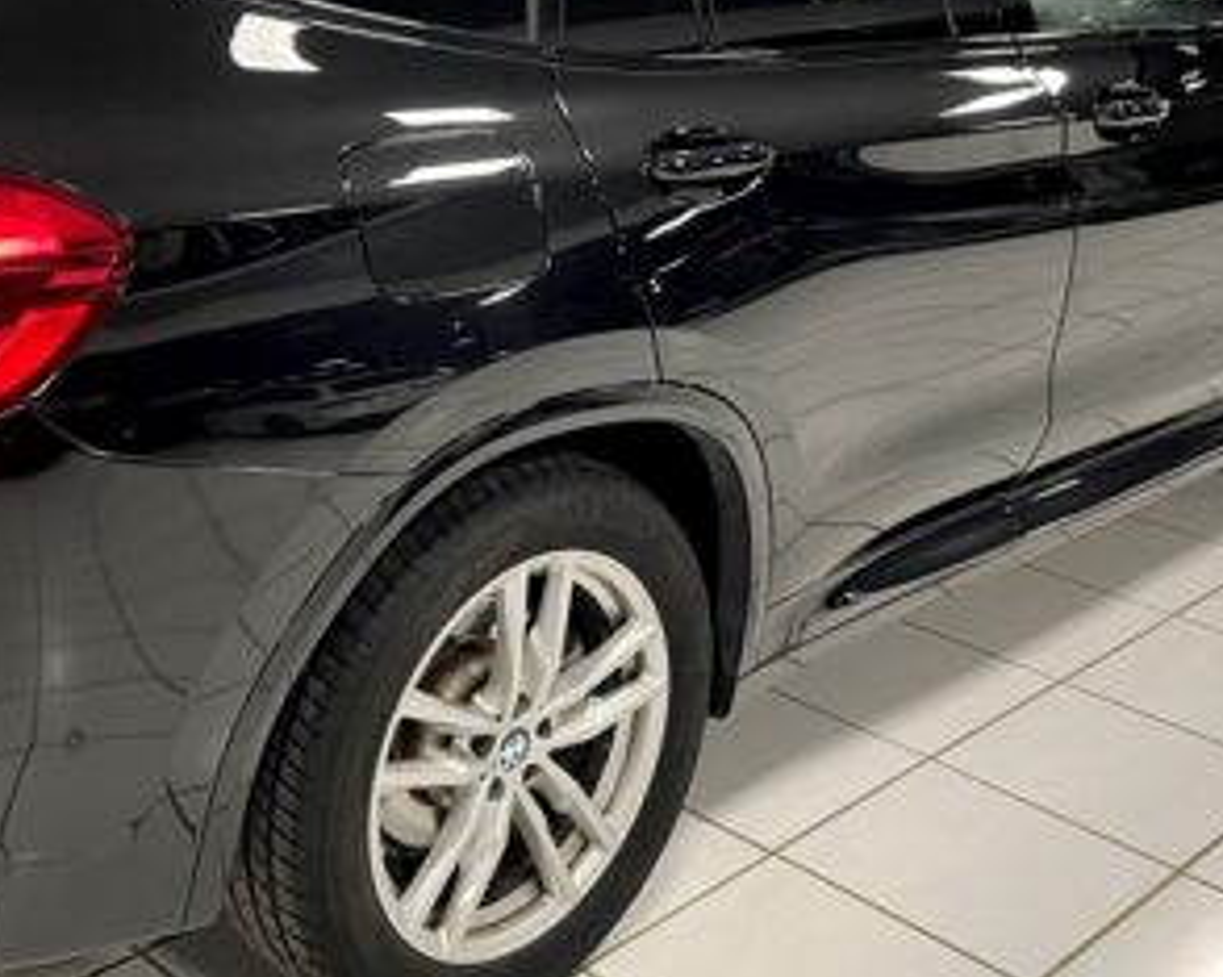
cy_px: 347
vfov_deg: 29.0
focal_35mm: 52
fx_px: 1881
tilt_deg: -17.7
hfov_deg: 35.7
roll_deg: -1.2
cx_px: 422
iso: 200
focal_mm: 4.2
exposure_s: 1/60
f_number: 1.6
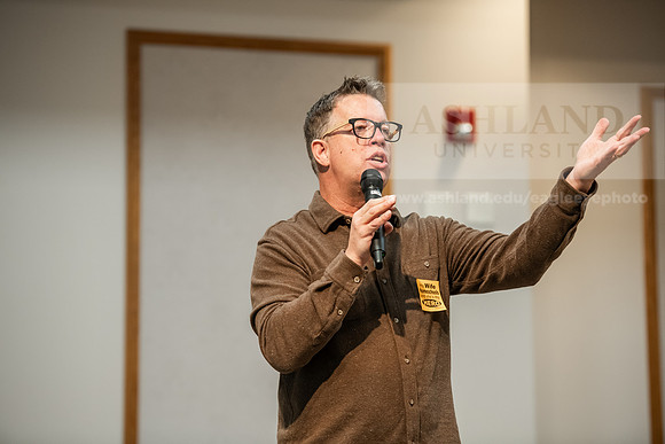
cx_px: 332
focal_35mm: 135
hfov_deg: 15.2
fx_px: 2494
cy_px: 222
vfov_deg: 10.2
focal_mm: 135
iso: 3200
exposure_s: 1/200
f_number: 3.2
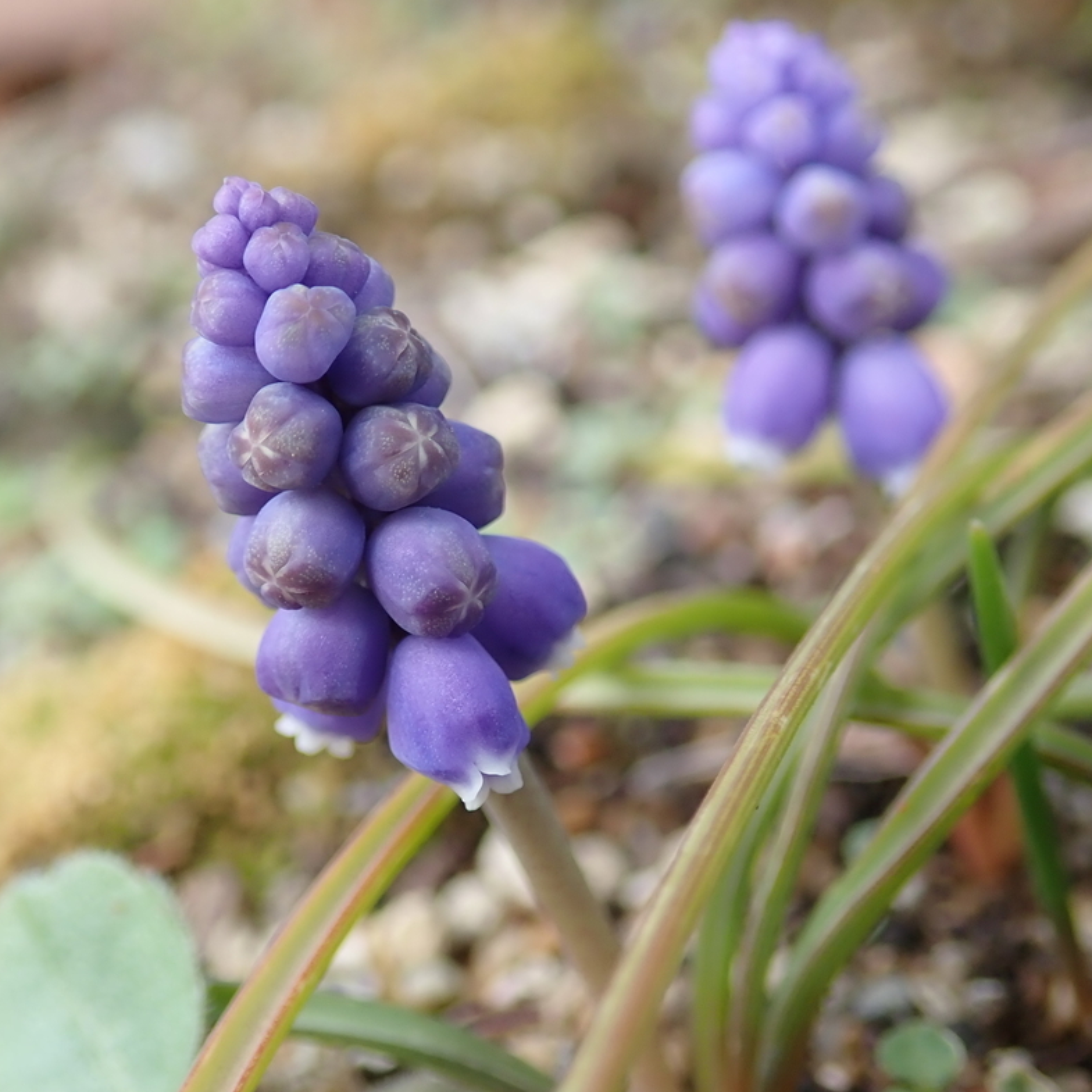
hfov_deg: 31.4
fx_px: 1927
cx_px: 377
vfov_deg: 31.6
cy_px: 545
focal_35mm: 54
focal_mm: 7.34
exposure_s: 1/160
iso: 160
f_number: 2.8
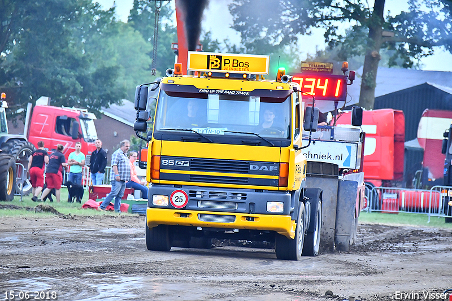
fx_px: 4330
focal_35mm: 345
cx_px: 226
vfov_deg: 4.0
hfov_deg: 6.0
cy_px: 150
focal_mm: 230
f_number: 5.6
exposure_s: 1/100
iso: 1600
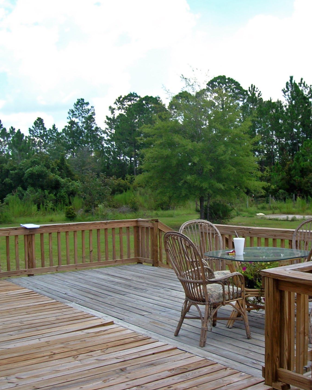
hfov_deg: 33.0
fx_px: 519
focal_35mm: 45
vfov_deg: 41.2
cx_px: 222
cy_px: 196
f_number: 4.9
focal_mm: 5.7
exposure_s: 1/180
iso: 50
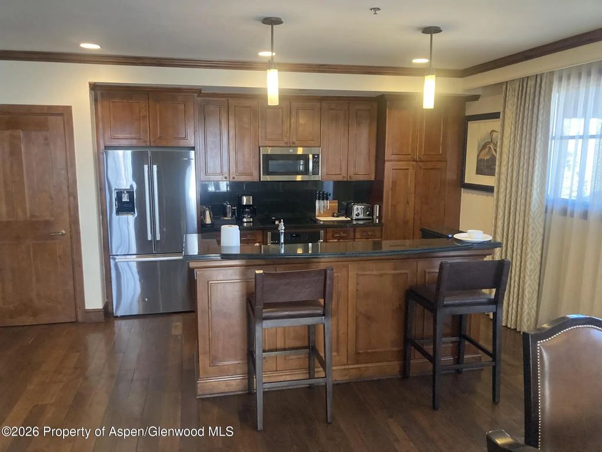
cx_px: 301
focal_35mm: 28
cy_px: 226
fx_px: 487
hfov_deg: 63.4
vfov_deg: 49.7
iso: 250
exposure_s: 1/60
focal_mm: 3.99
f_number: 1.8
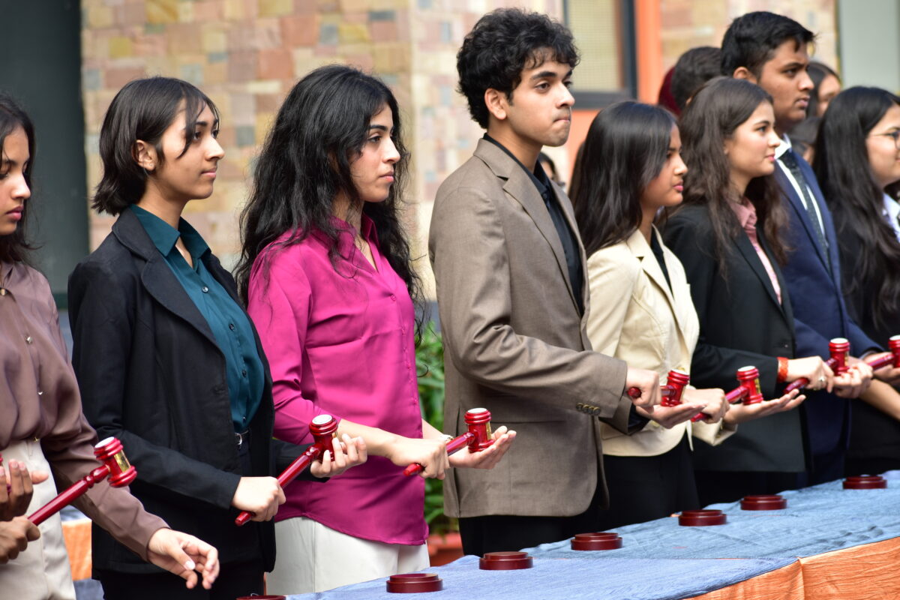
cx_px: 450
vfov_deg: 7.6
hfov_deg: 11.4
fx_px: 4500
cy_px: 300
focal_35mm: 180
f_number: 5.6
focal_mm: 120
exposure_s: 1/125
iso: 125
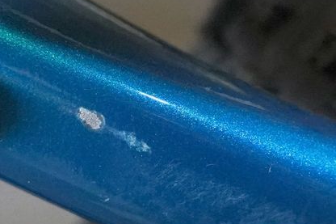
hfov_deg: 8.1
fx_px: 2379
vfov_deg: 5.4
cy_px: 114
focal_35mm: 255
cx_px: 174
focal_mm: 53
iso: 6400
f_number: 5
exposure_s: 1/200
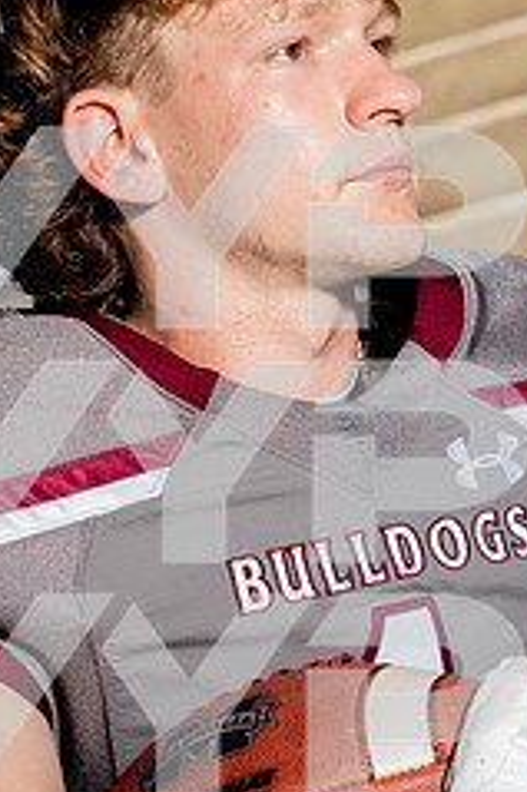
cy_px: 464
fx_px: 2441
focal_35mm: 111
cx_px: 275
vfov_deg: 18.4
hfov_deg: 12.3
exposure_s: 1/250
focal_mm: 59
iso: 100
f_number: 5
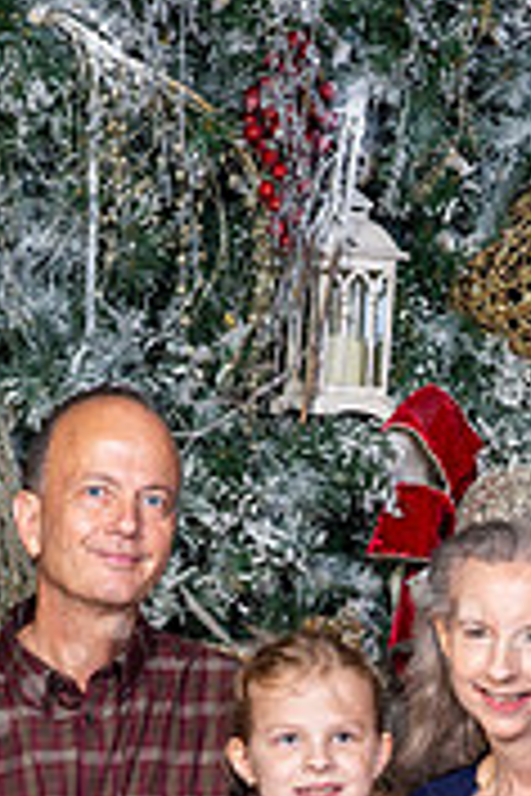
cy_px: 985
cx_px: 313
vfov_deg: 9.4
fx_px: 4779
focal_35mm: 216
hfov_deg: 6.4
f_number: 8
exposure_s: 1/125
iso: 400
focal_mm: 85
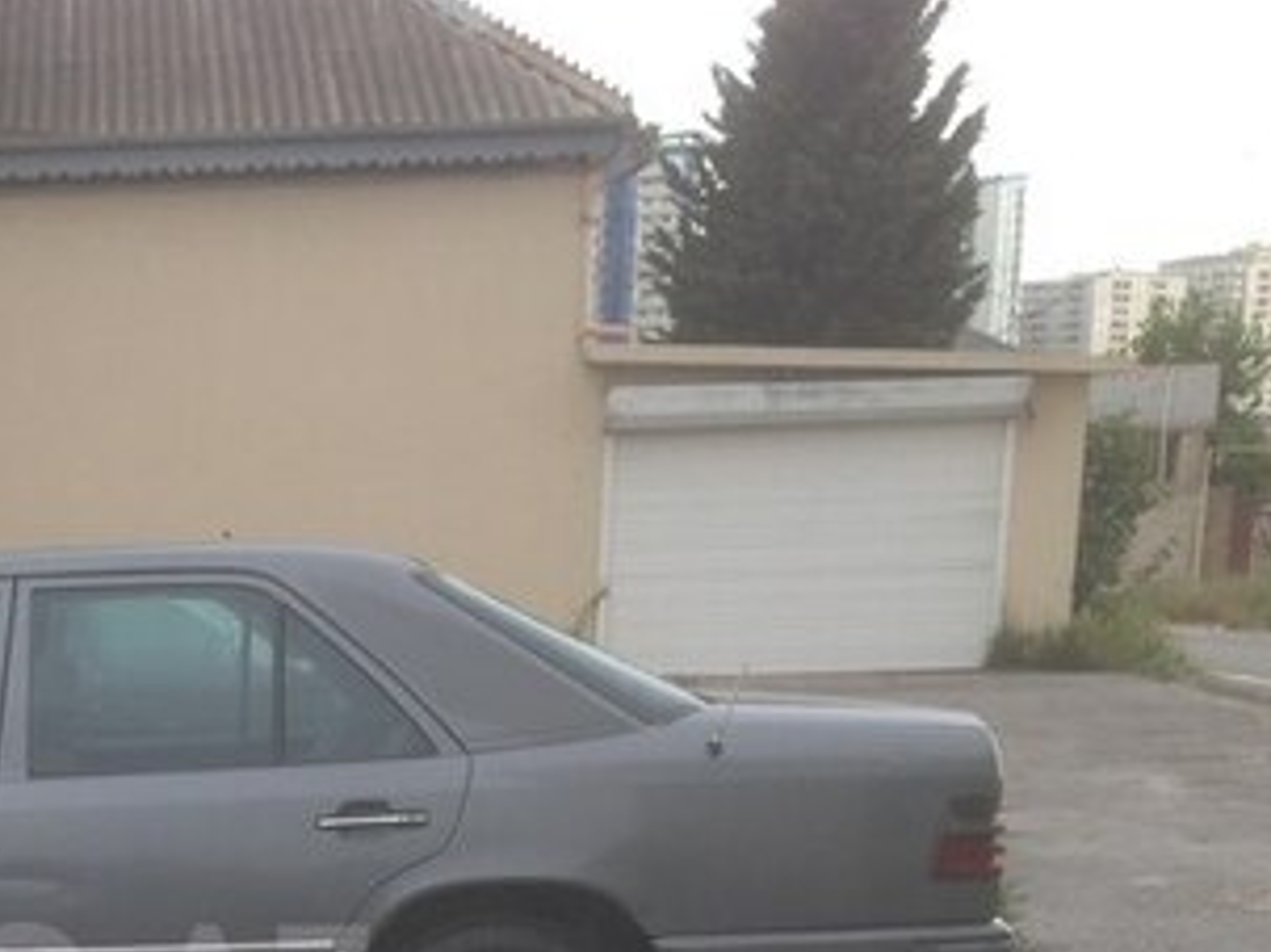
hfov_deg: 25.4
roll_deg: -1.8
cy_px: 988
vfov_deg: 19.7
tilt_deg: -14.6
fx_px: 2643
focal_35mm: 72
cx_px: -59
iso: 50
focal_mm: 4.12
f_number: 2.4
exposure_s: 1/185
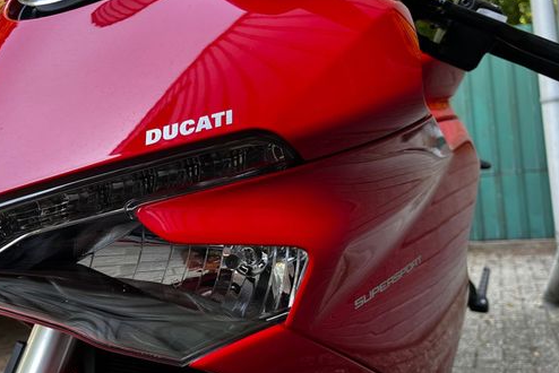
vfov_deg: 37.9
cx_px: 223
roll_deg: +4.9
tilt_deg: +0.3
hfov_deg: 54.0
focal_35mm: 35
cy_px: 194
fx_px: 544
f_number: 1.6
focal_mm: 5.1
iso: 50
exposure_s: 1/122
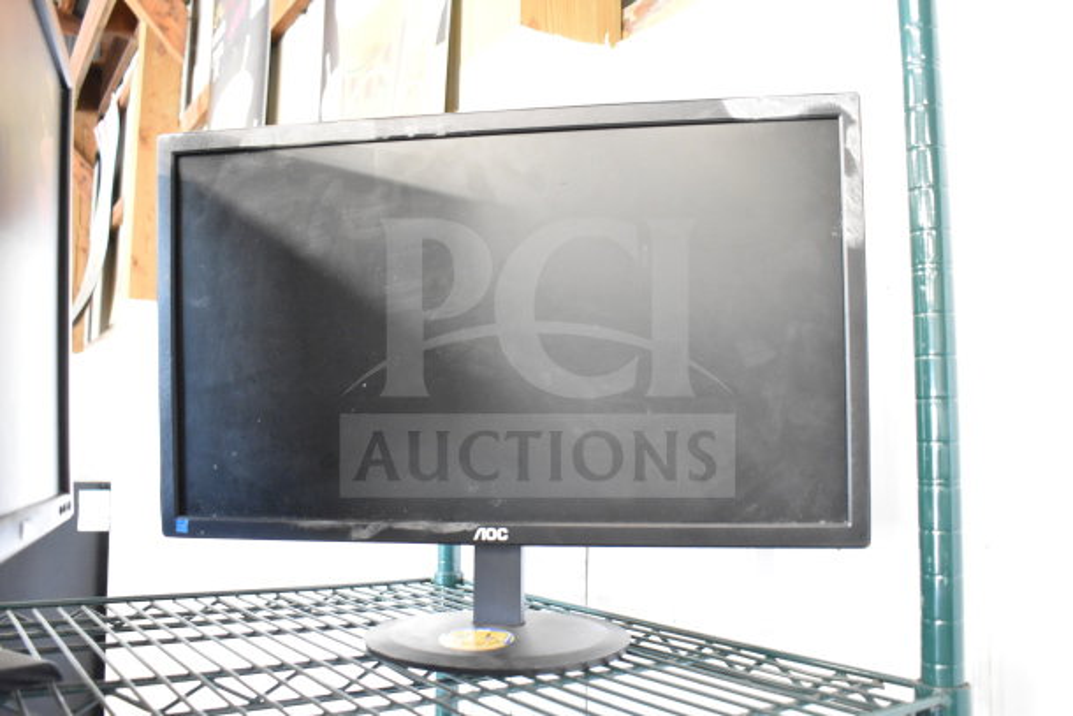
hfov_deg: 61.9
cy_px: 358
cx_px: 536
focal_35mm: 30
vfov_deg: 43.6
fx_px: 894
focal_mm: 20
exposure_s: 1/30
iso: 5600
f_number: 3.8
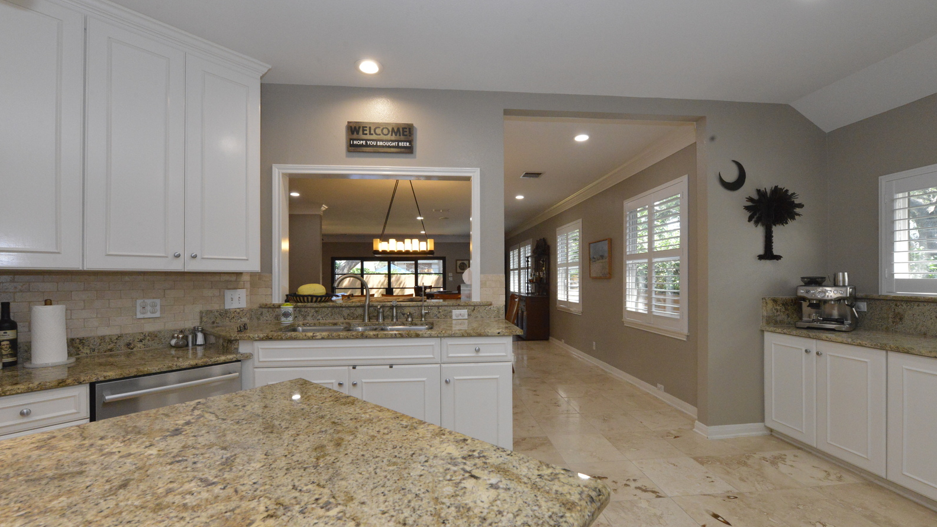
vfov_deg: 70.5
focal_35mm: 15
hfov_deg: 103.0
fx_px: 373
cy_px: 281
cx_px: 468
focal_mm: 14
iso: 6400
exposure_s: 1/160
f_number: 11
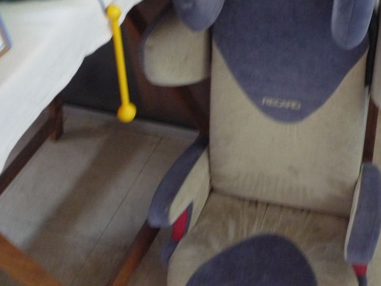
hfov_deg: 33.7
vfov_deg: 26.1
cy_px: 124
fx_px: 616
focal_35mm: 56
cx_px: 279
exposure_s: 1/8
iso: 400
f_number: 3.3
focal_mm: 5.2
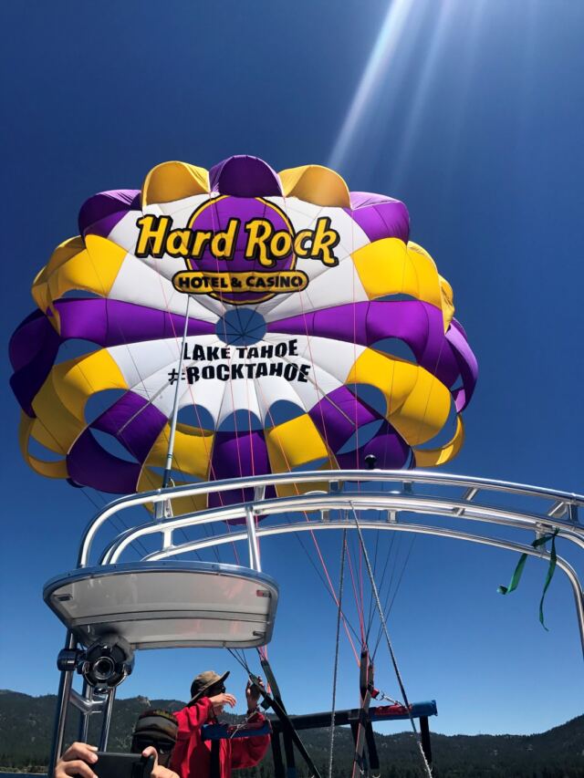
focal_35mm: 28
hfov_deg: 49.8
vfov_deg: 63.4
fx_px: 630
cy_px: 389
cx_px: 292
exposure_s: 1/4000
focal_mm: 3.99
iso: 20
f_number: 1.8
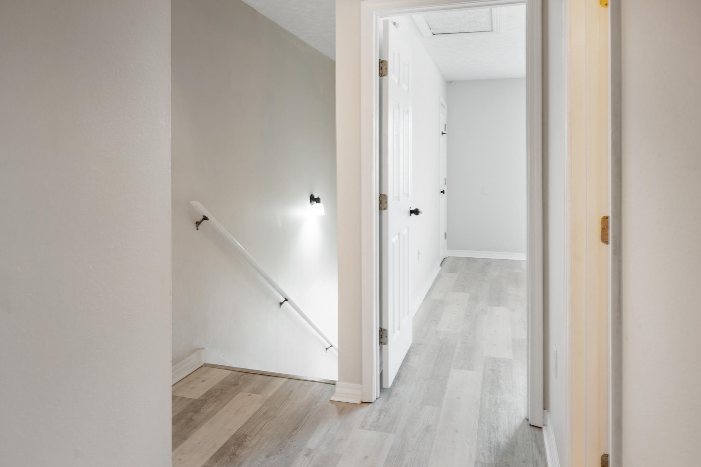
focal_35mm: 24
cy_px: 234
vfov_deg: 53.1
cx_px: 350
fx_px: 467
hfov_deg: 73.7
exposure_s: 1/2.5
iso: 100
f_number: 8
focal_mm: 24
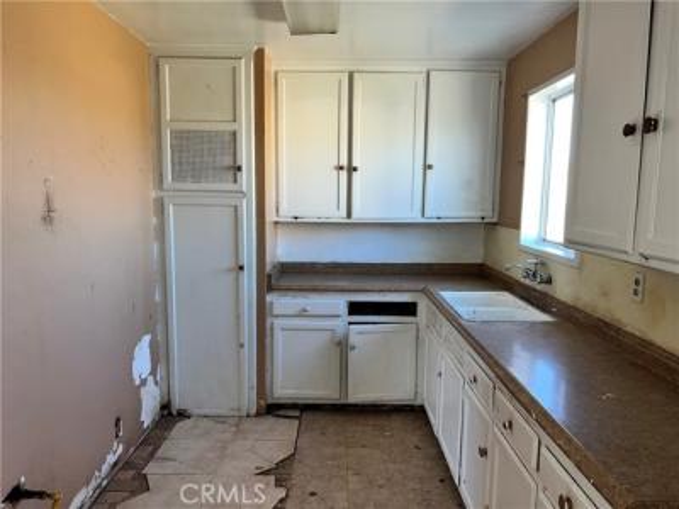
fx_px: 510
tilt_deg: -6.7
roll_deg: -0.6
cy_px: 254
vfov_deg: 53.1
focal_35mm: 26
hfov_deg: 67.3
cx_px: 340
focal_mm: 5.7
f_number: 1.5
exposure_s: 1/121
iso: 40
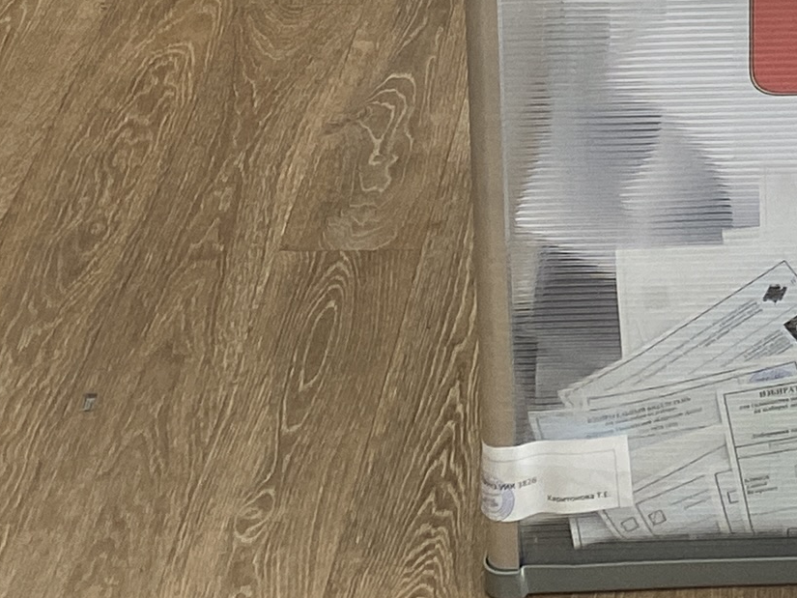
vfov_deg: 10.2
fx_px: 2924
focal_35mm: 127
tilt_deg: -15.9
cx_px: 1038
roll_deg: -0.6
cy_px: -839
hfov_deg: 14.8
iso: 80
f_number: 1.8
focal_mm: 4.25
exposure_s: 1/100
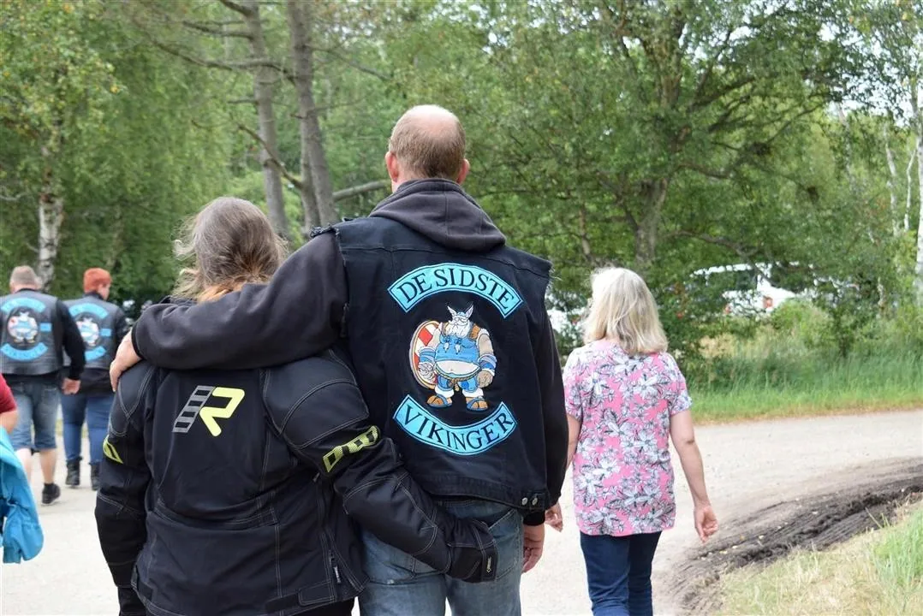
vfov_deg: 18.9
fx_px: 1847
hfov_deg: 28.1
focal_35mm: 72
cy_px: 308
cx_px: 462
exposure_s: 1/200
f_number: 7.1
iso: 400
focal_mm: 48
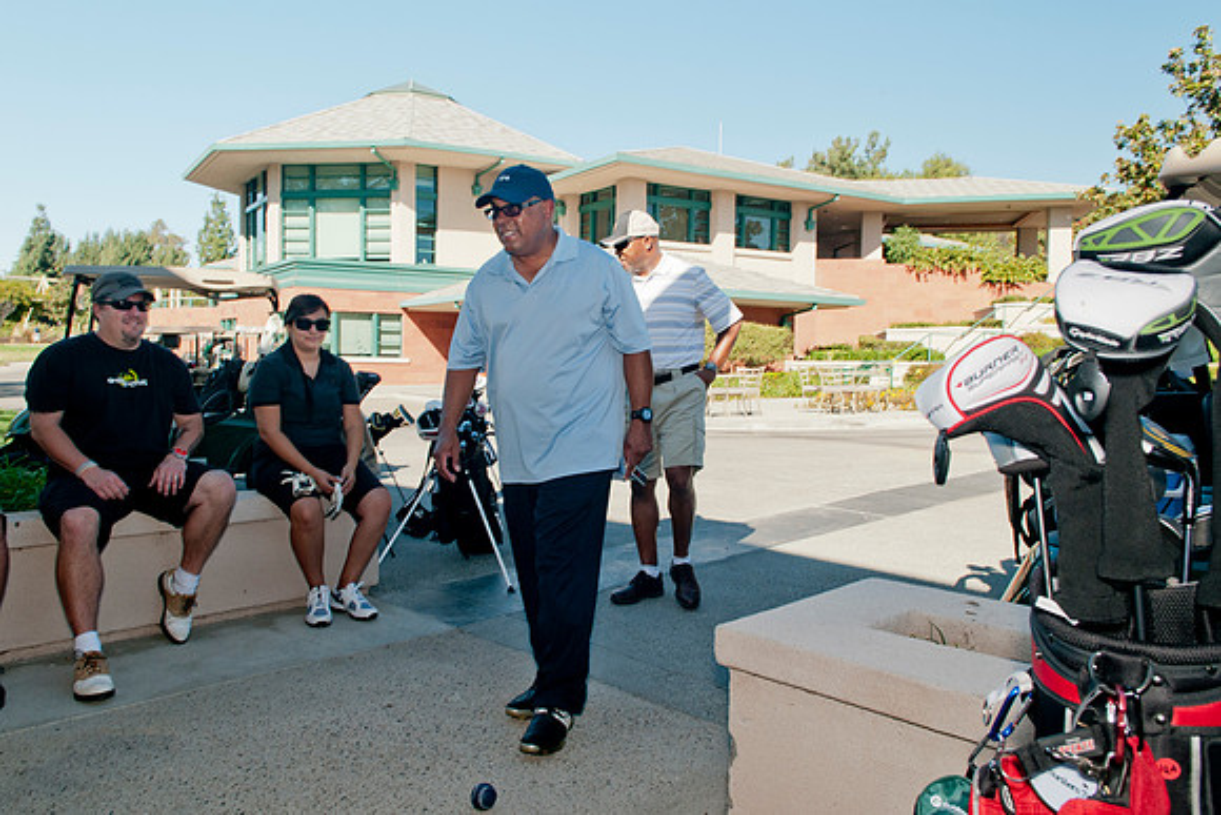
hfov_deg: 67.8
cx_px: 581
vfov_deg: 48.3
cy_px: 391
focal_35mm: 27
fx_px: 908
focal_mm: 17
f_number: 6.3
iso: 200
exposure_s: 1/160
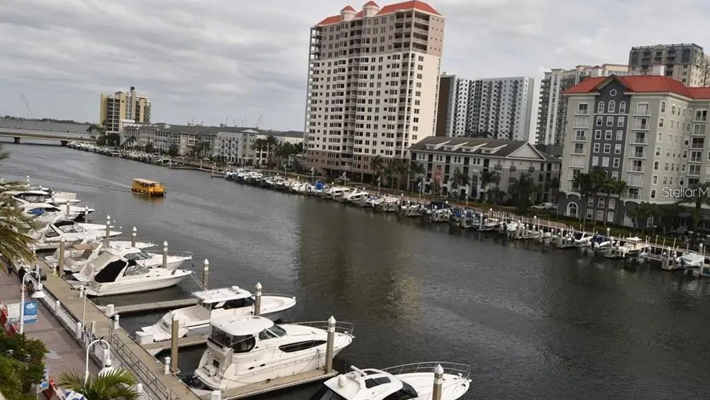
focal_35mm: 31
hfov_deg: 63.4
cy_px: 192
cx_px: 362
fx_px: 575
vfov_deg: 38.3
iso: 100
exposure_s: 1/200
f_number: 9
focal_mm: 19
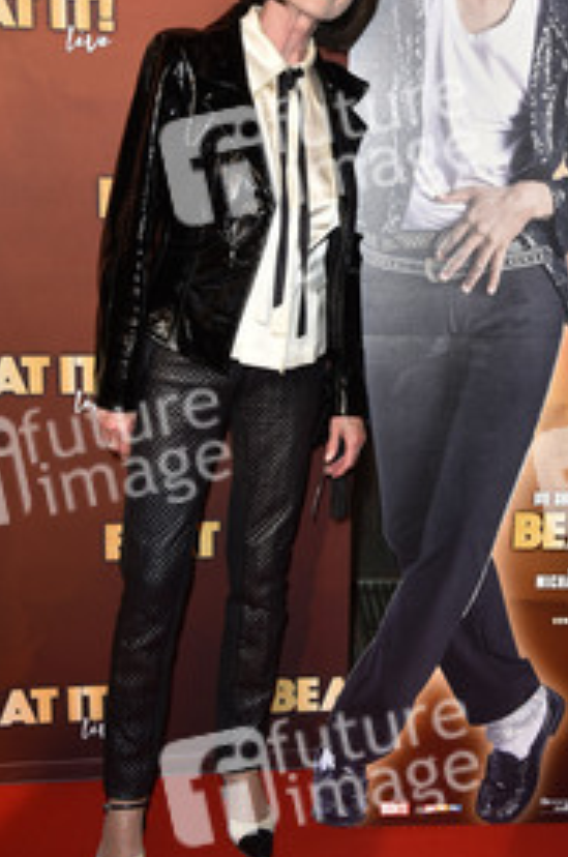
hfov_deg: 23.1
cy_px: 307
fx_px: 1378
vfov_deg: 34.3
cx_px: 410
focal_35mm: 58
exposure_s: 1/125
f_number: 5.6
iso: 500
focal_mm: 40
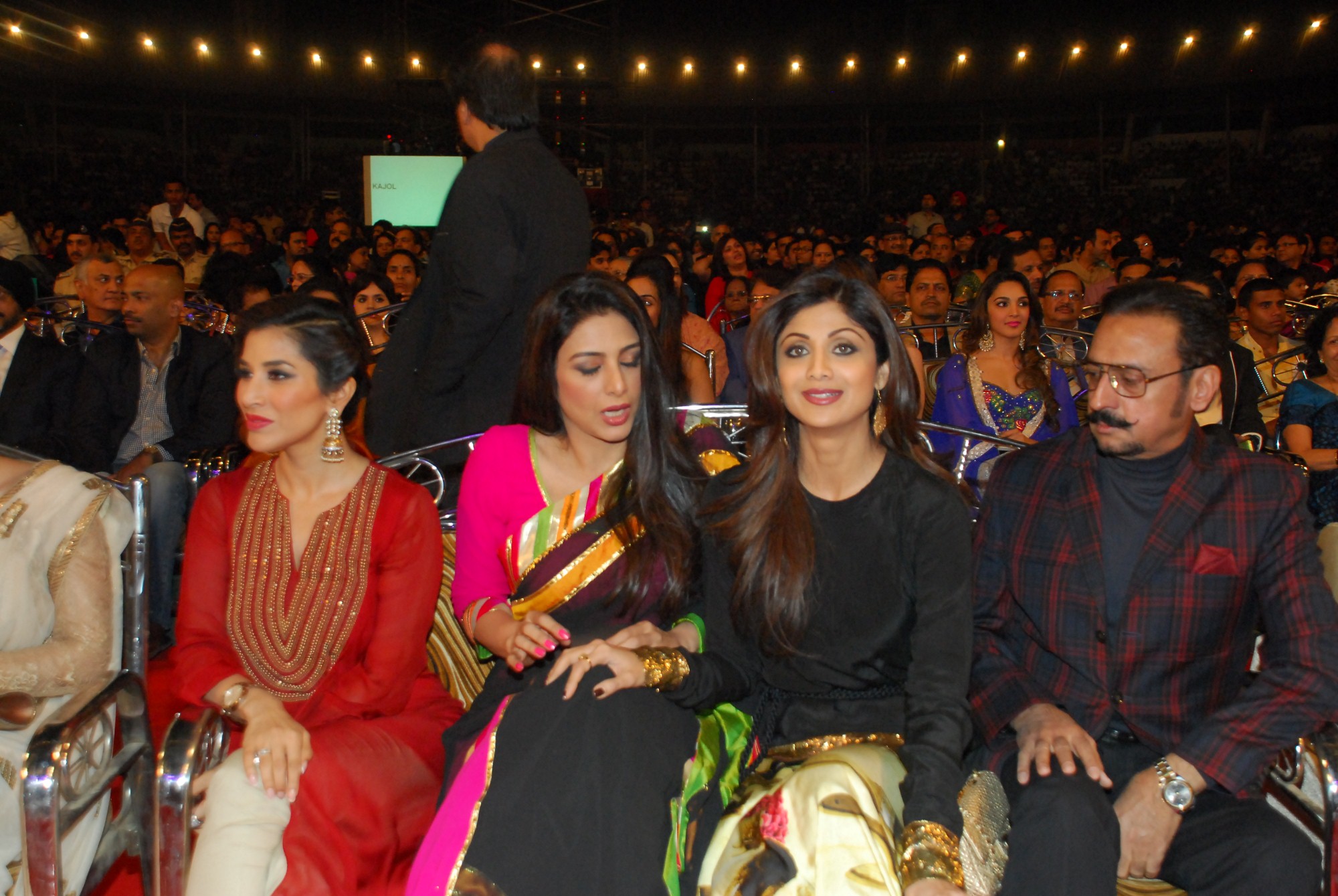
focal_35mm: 42
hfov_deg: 46.3
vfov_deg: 32.0
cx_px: 669
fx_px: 1563
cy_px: 448
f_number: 4
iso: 1000
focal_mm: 28
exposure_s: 1/125
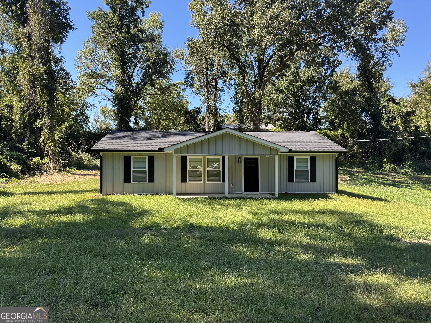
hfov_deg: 71.6
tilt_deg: -0.1
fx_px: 299
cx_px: 216
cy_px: 162
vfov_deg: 56.8
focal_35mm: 24
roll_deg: -0.3
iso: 80
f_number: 1.78
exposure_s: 1/888
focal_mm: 6.76
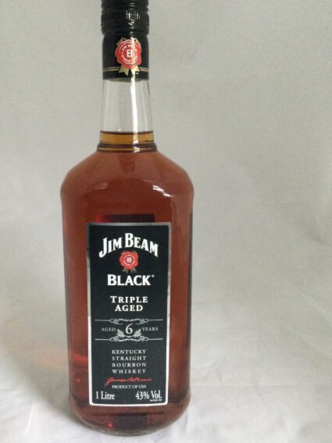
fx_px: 448
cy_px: 224
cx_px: 150
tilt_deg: -14.1
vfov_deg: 52.6
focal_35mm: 35
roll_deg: +0.5
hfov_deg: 40.6
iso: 200
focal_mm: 3.3
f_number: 2.4
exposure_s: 1/25
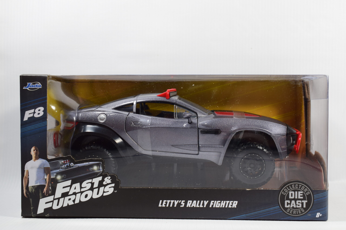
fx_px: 490
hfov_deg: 38.9
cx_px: 173
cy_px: 115
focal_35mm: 51
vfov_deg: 26.5
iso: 400
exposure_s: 1/40
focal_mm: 34
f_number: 7.1
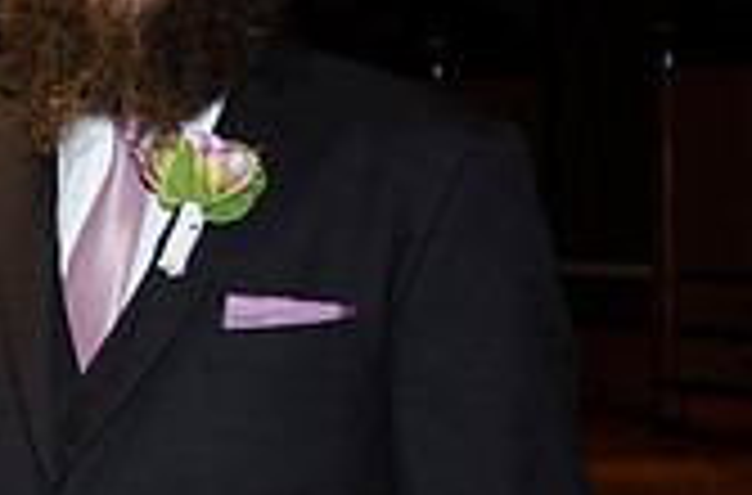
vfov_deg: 9.3
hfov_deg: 13.4
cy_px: 266
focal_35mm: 146
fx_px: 3038
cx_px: -320
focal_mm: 28
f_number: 5.6
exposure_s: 1/60
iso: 400
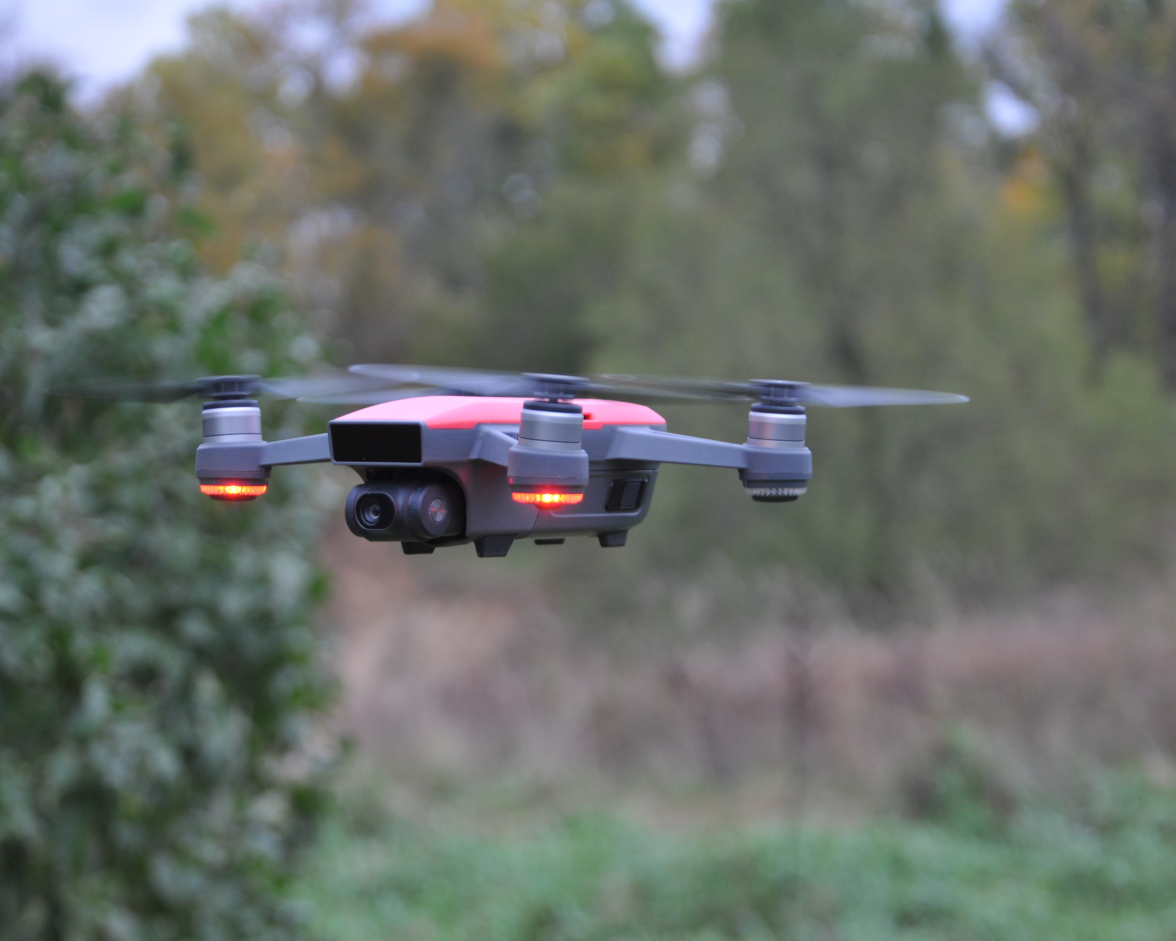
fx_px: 3097
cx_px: 501
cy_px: 473
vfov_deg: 17.3
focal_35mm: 89
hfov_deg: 21.5
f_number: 5
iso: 400
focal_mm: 52
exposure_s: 1/80
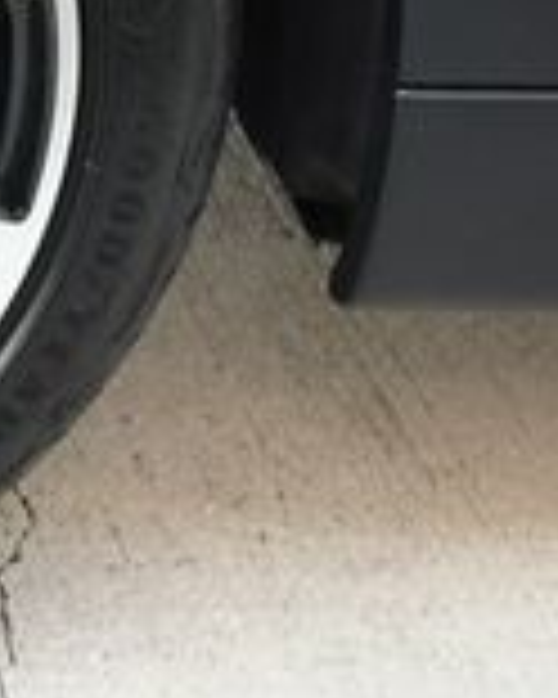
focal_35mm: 140
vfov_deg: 13.5
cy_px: -59
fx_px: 2890
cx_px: -580
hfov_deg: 10.1
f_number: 3.5
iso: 640
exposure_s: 1/250
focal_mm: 18
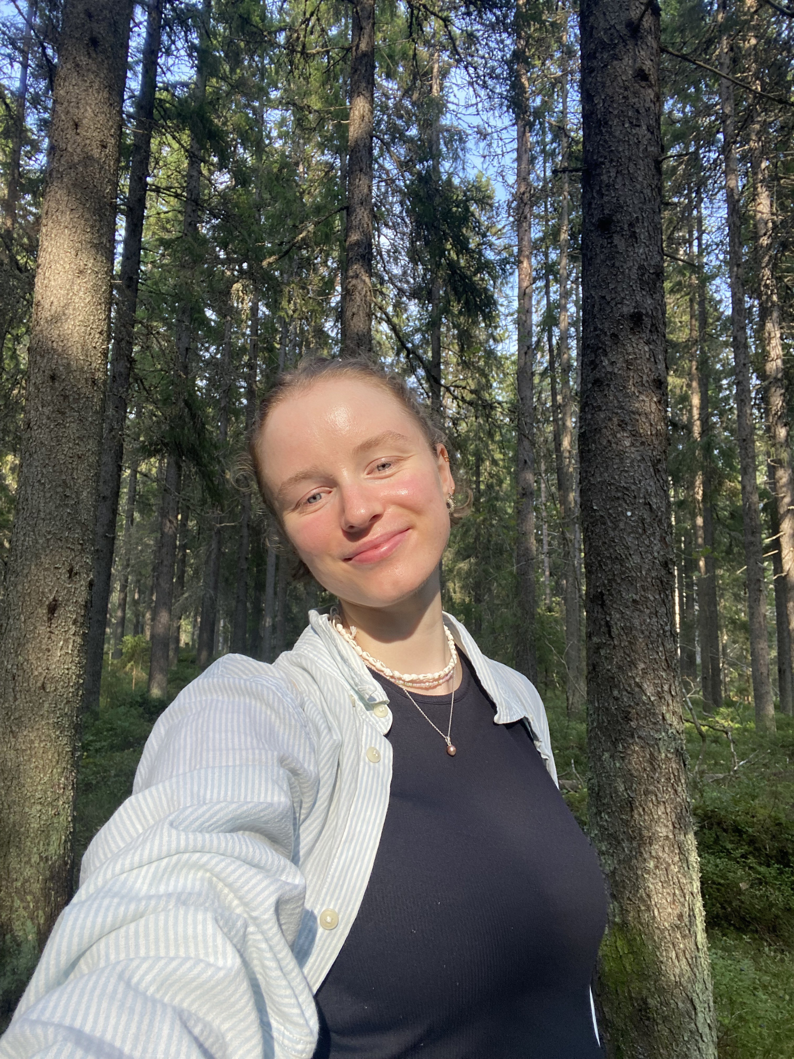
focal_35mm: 23
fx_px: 703
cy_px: 530
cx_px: 397
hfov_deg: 58.9
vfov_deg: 73.9
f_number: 2.2
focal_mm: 2.71
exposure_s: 1/161
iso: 25
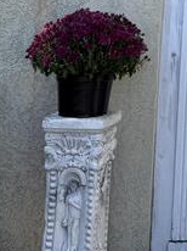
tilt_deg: +8.5
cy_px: -162
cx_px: 346
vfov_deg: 15.7
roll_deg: -2.0
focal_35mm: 112
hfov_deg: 12.0
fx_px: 808
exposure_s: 1/1314
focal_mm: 6.76
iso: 80
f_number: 1.78
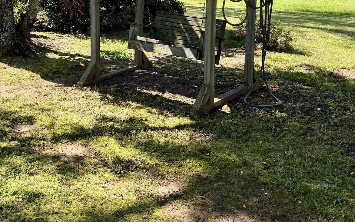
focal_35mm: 50
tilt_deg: -1.1
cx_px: 174
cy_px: -33
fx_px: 484
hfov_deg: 40.3
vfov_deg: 23.9
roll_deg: +1.1
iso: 100
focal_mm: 6.76
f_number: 1.78
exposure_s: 1/1437
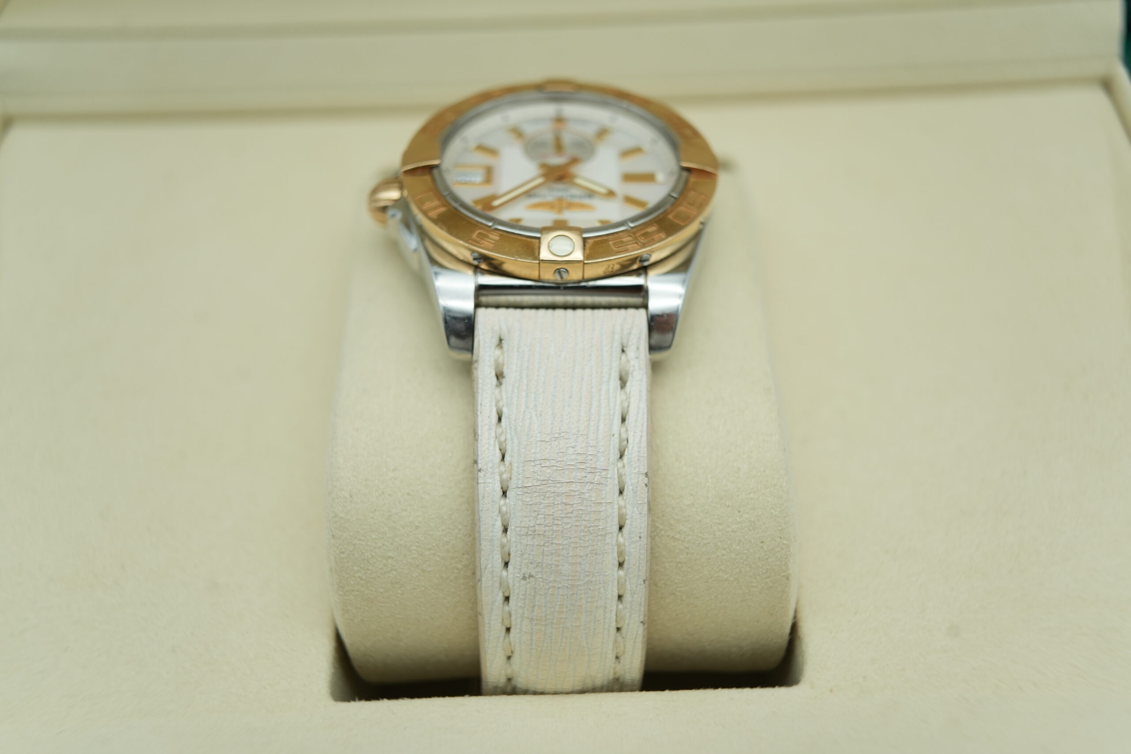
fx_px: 1100
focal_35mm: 35
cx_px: 566
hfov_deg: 54.4
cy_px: 377
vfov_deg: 37.9
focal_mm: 35
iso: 400
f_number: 5
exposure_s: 1/250
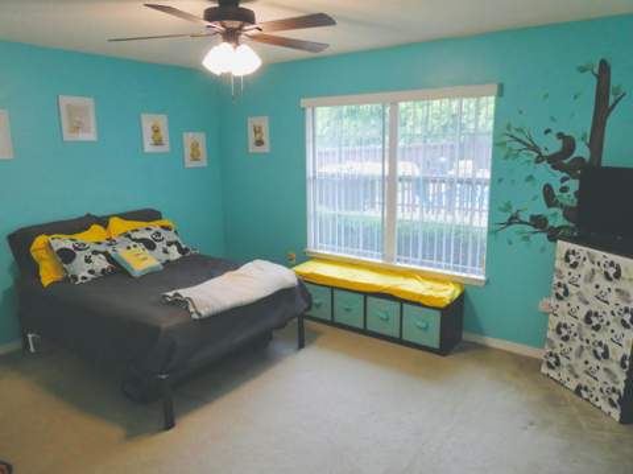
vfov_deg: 56.7
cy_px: 237
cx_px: 316
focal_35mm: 24
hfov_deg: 71.7
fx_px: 438
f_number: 3.3
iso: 320
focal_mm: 4.3
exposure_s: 1/60
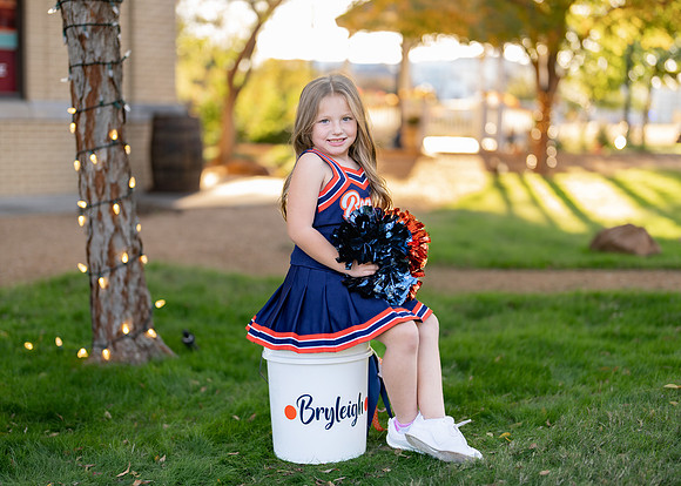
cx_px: 337
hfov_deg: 33.0
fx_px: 1148
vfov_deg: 23.9
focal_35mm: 59
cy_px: 258
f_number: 1.2
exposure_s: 1/400
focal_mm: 50
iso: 100
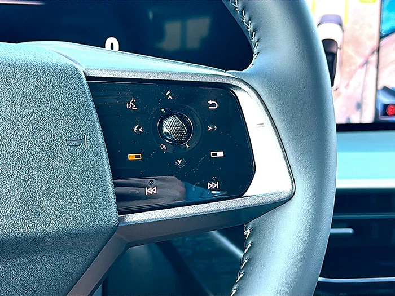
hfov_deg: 38.9
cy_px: 148
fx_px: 559
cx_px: 198
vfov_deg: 29.7
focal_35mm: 49
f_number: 1.78
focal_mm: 6.86
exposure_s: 1/105
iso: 64
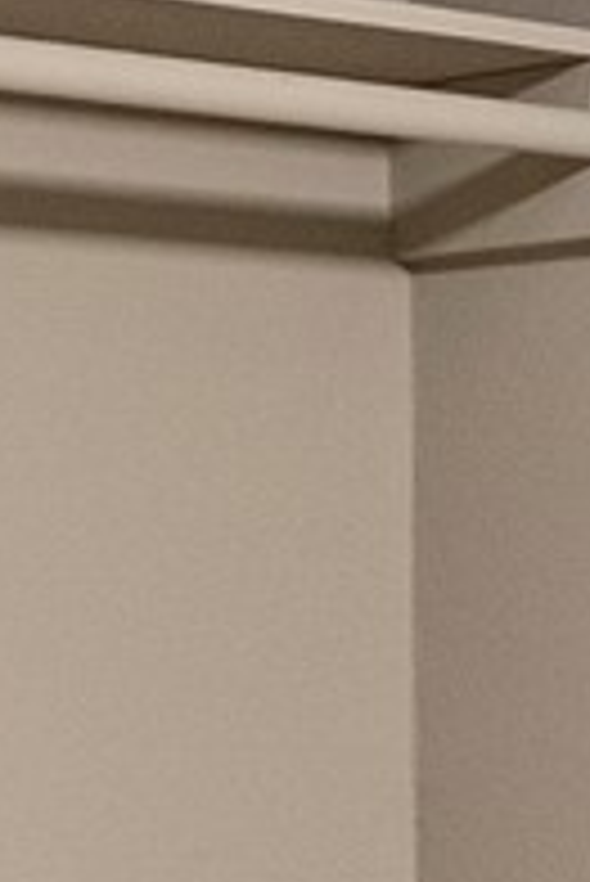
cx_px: 1874
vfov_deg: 12.1
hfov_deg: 7.1
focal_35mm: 168
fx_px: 4128
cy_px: 754
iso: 800
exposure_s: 1/2
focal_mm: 15.2
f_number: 7.1
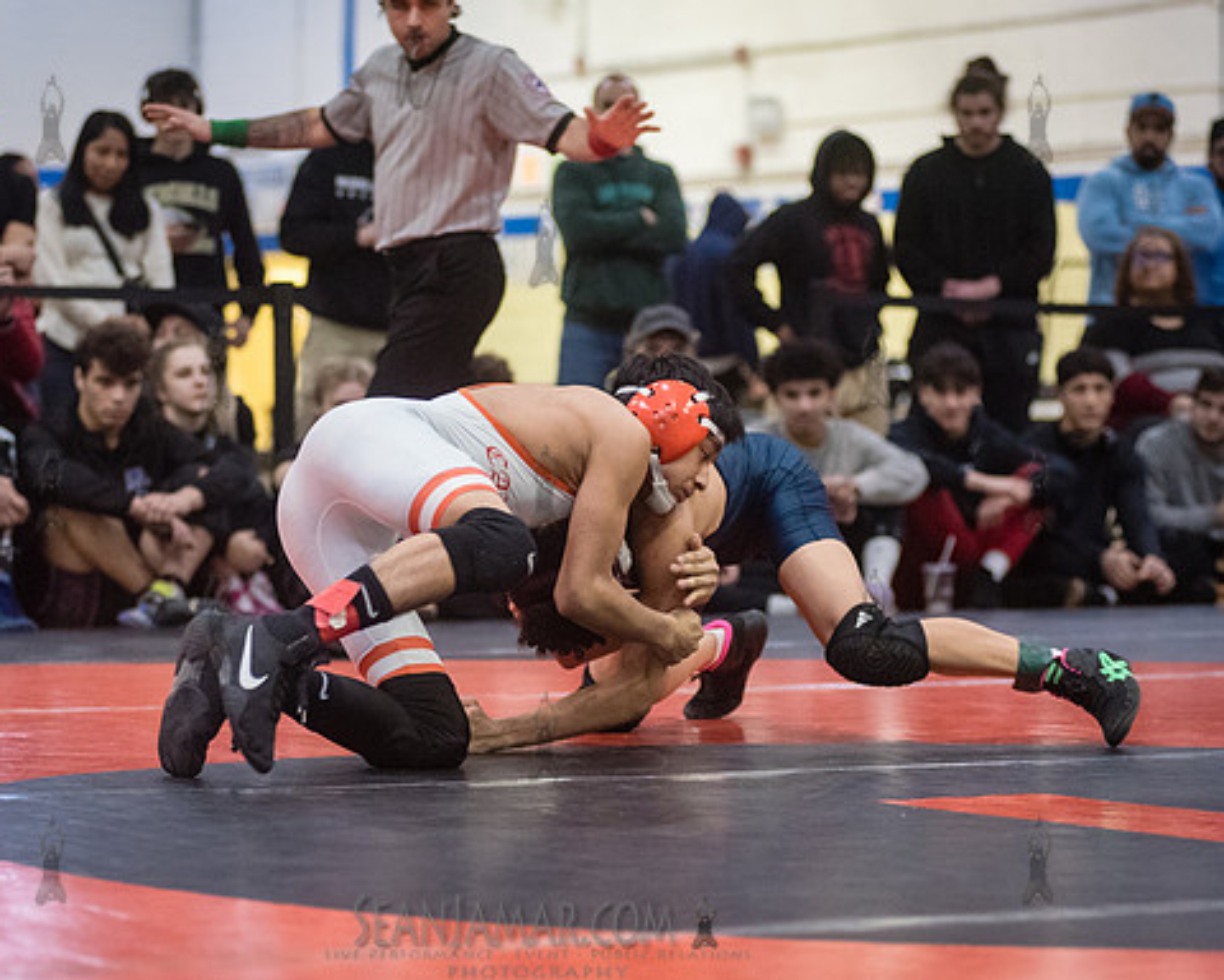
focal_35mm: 123
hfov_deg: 15.6
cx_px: 508
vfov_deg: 12.5
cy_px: 487
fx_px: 4456
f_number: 3.2
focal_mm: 100
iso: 8000
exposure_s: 1/500
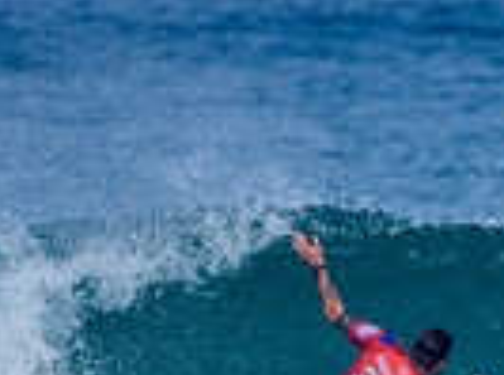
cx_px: 447
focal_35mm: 2105
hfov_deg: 0.9
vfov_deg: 0.7
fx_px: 30565
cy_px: 547
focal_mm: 500
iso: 160
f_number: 5.6
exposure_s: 1/2000
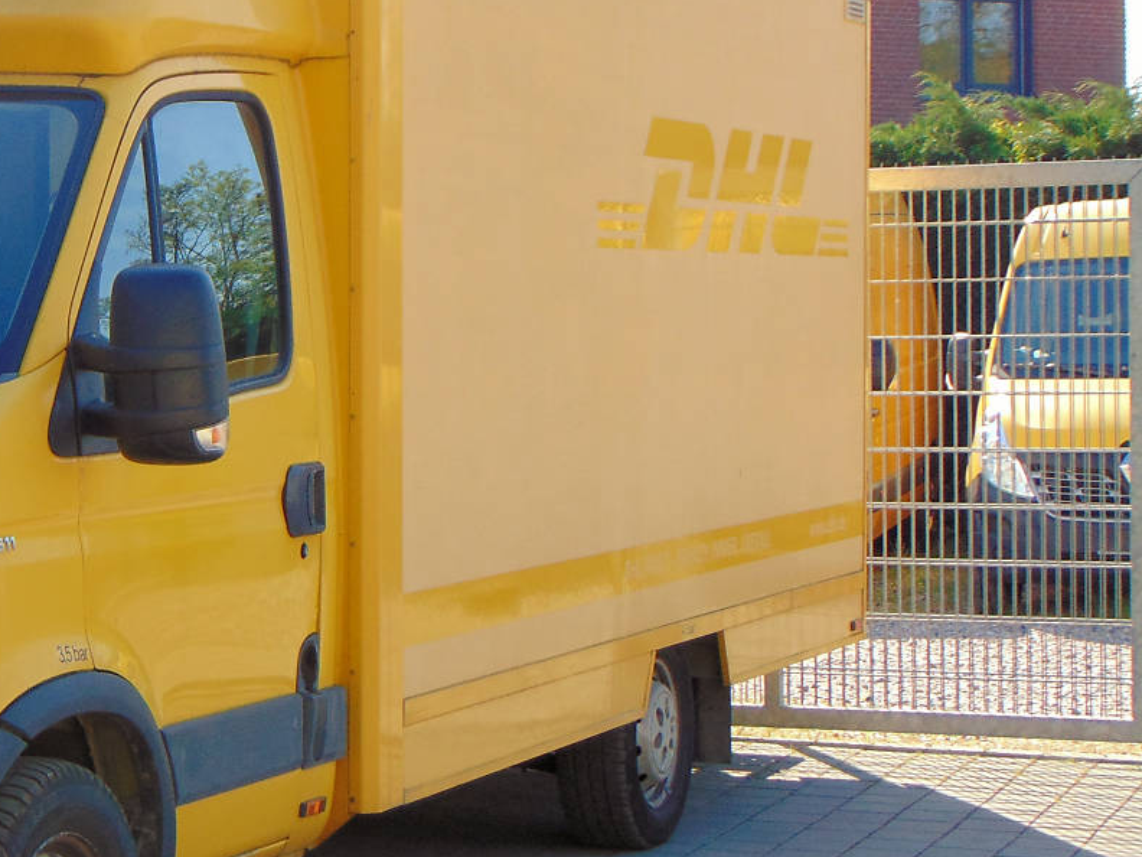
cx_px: 1
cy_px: 410
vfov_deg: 14.6
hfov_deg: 18.9
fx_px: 3332
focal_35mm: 101
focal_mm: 9
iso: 80
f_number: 3.5
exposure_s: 1/320
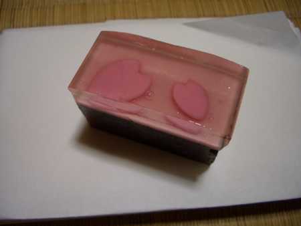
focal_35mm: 35
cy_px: 113
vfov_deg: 40.7
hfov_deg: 52.6
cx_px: 150
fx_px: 305
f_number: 2.6
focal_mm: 5.8
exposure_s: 1/20
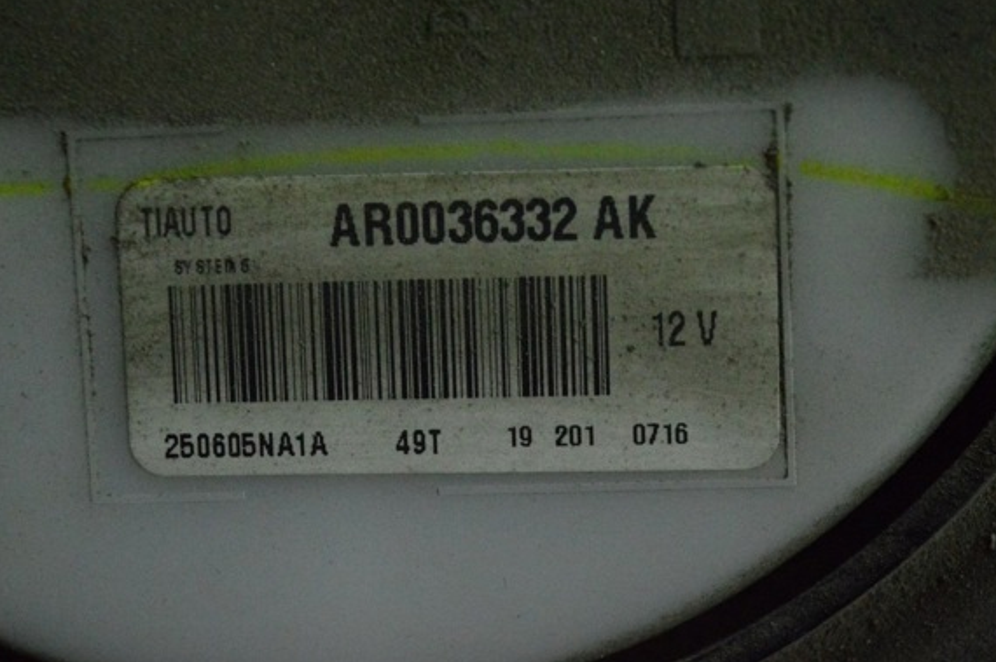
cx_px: 461
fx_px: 2559
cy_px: 294
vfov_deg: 14.7
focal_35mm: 93
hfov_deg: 22.0
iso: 6400
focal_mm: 55
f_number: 6.3
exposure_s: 1/640
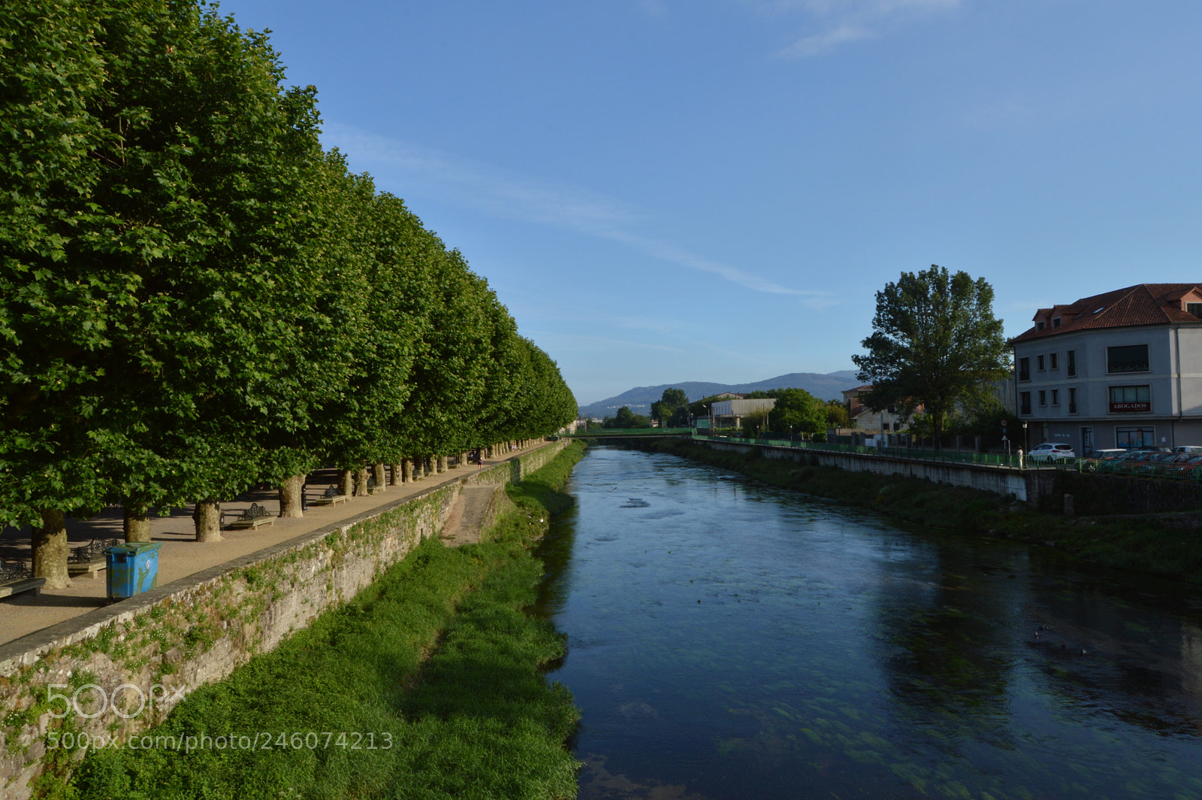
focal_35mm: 27
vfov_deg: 47.9
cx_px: 601
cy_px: 400
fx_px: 901
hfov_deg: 67.4
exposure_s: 1/100
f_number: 22
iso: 200
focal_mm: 18
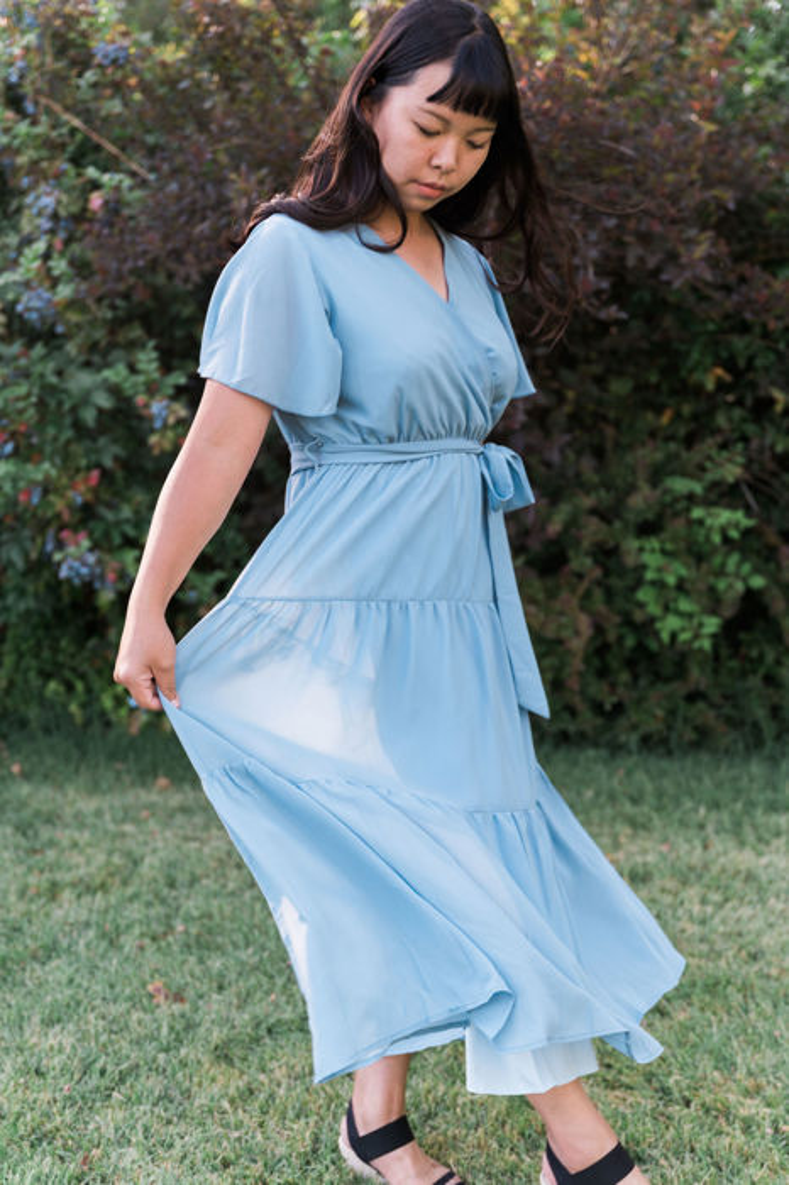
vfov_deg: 38.2
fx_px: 1711
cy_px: 592
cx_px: 394
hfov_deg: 26.0
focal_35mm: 52
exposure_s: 1/250
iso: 160
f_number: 2.8
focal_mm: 52
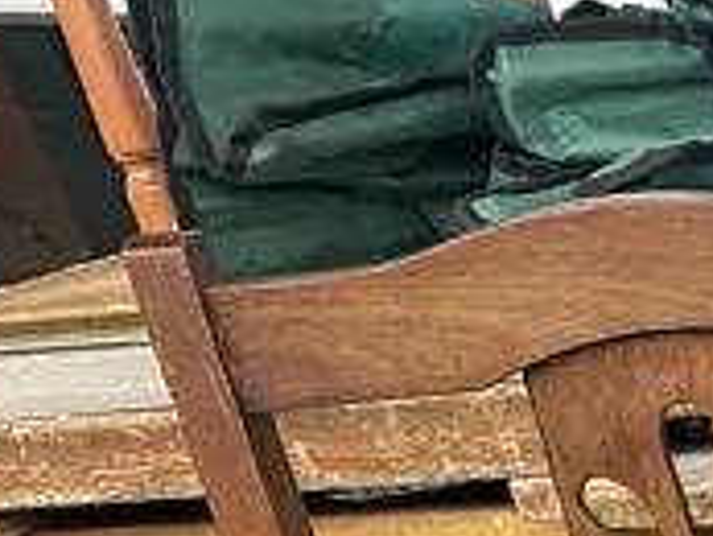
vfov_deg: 9.2
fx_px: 2927
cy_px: 1369
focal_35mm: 142
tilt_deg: -35.1
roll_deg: +1.3
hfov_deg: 10.4
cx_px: 2081
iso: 125
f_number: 1.78
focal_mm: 6.86
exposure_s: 1/121
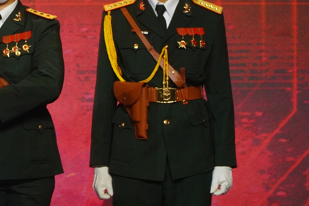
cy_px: 26
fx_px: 2566
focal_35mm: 299
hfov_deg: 6.9
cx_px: -27
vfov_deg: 4.6
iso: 3200
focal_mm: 91
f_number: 4
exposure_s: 1/250
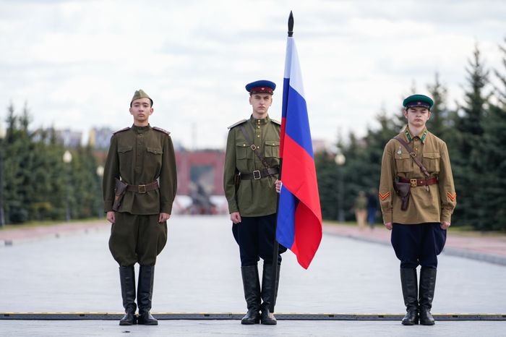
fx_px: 2515
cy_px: 168
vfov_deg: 7.7
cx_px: 253
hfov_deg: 11.5
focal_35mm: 179
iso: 500
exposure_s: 1/2500
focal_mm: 179
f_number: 3.2
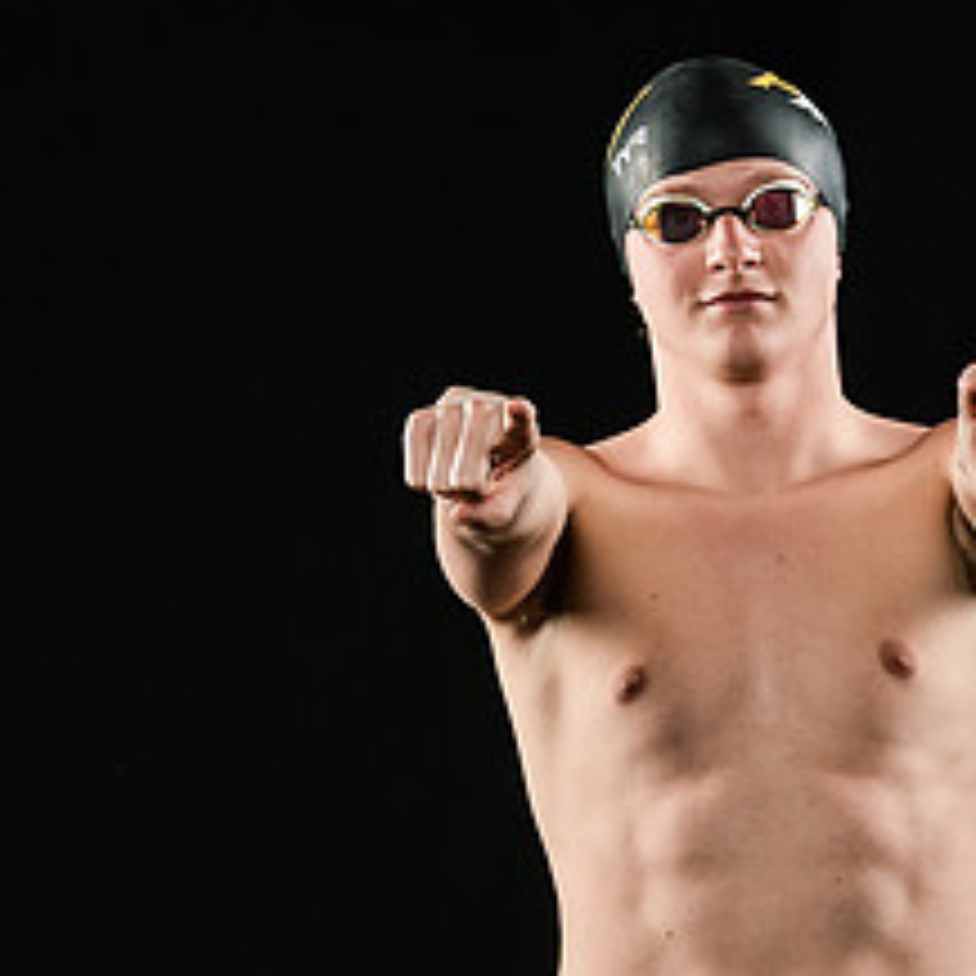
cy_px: 555
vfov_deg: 6.9
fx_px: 8102
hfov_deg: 6.9
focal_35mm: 254
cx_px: 882
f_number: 6.3
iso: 320
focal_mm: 112
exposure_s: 1/250
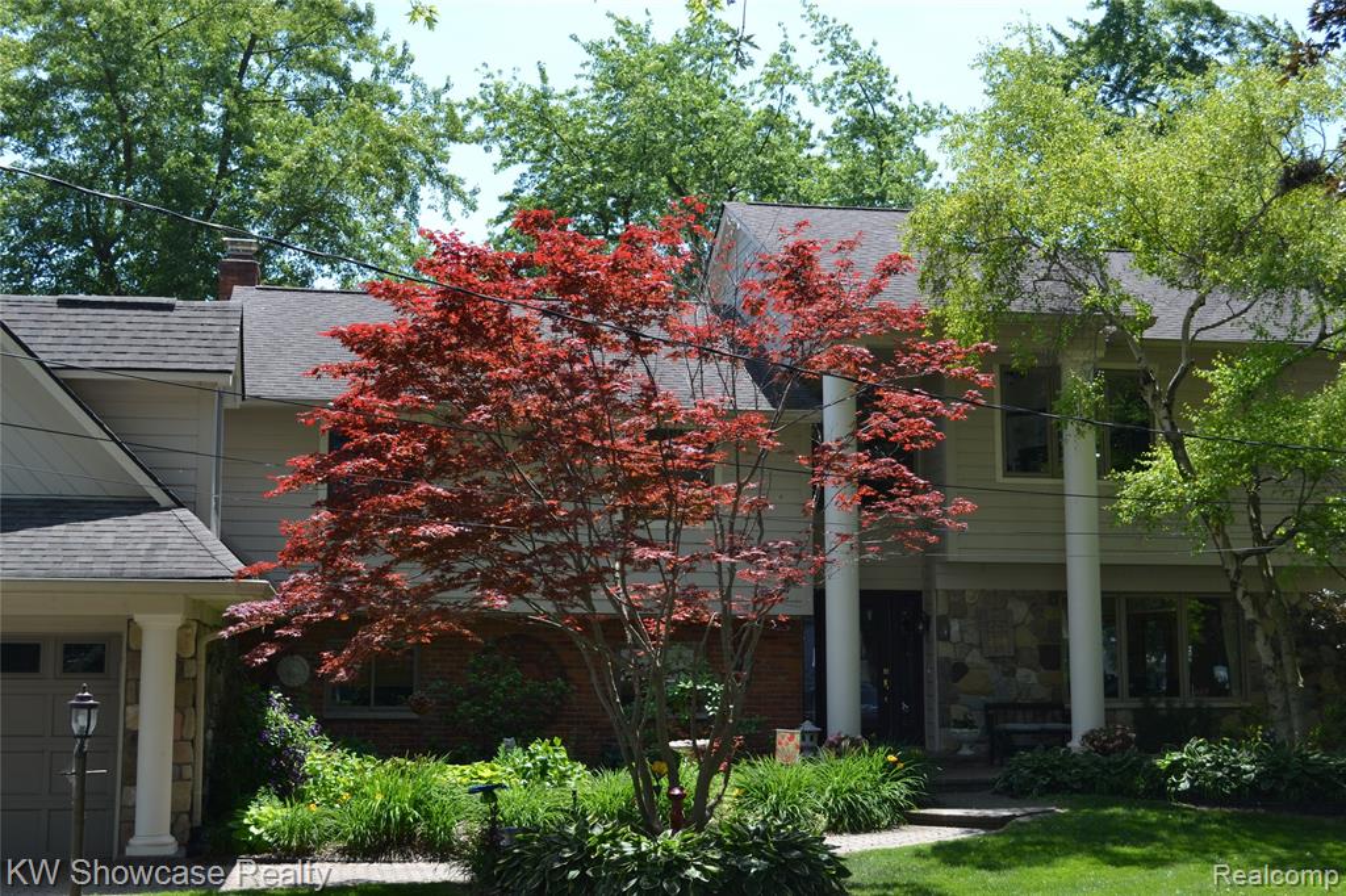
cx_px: 673
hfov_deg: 41.1
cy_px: 448
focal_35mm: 48
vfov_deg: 28.1
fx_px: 1794
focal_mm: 32
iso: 100
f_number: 7.1
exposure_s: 1/200
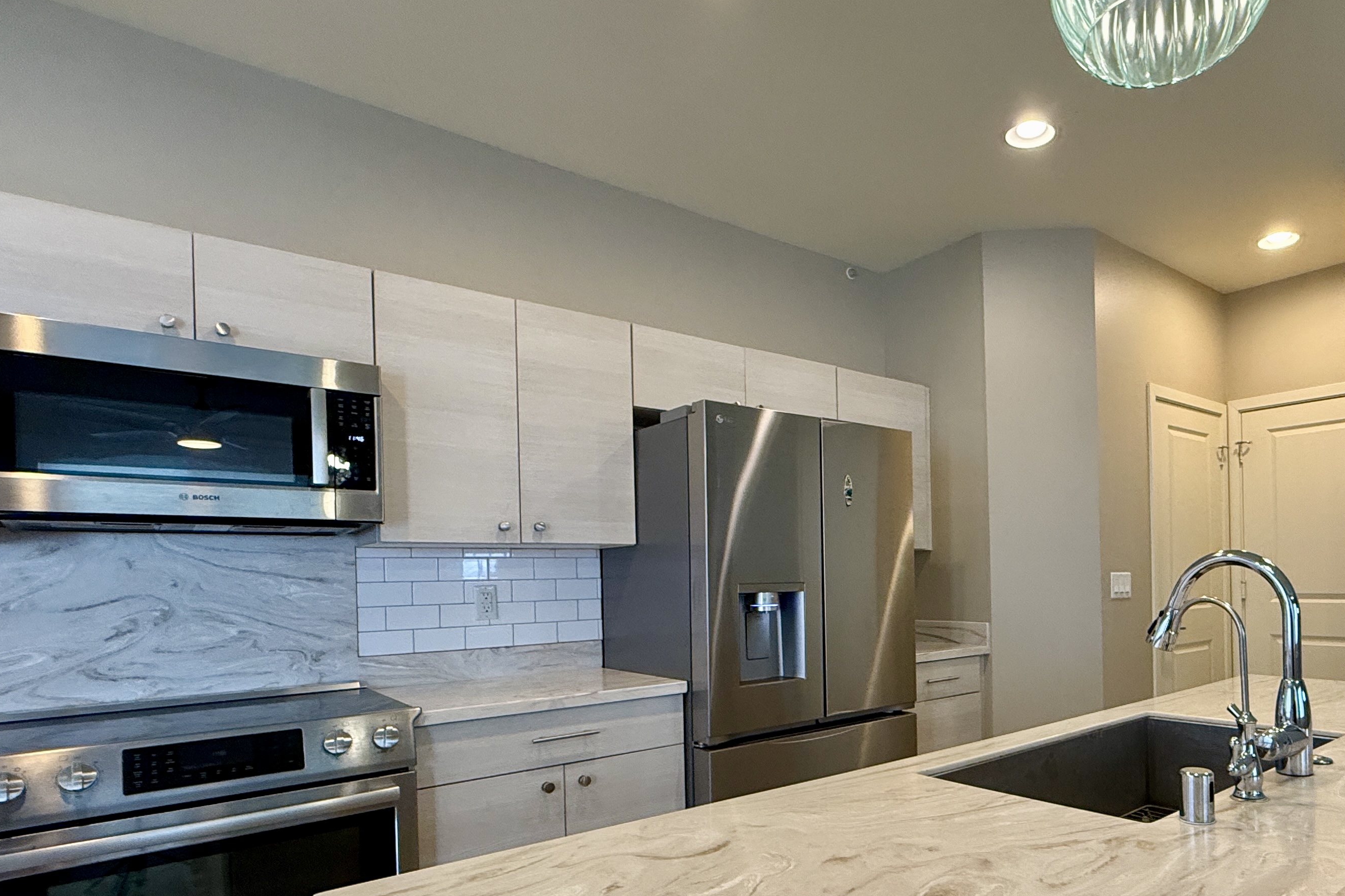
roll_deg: +0.8
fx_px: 822
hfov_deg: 76.1
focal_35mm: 22
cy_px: 582
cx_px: 898
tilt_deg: +0.0
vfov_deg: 56.2
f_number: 2.2
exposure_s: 1/120
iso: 320
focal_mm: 2.22
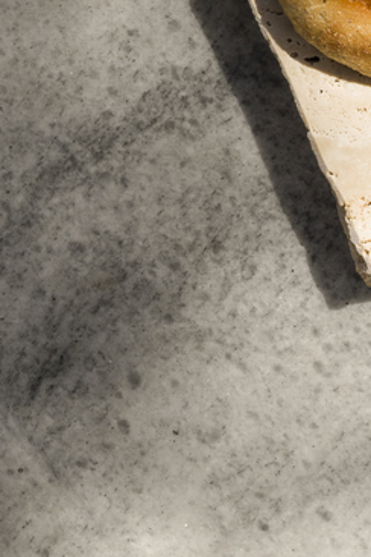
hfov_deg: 5.7
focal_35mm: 232
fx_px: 3586
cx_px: 841
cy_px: 410
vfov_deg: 8.9
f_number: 8
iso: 200
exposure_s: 1/1000
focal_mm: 65
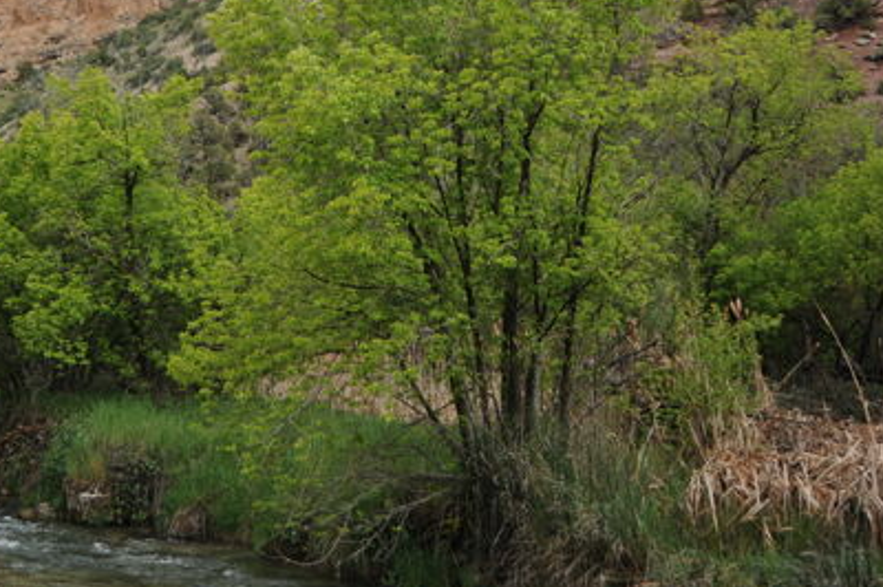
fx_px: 1372
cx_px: 287
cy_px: 113
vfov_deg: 23.8
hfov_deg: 35.3
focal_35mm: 56
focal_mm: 28
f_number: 4.5
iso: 400
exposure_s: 1/250
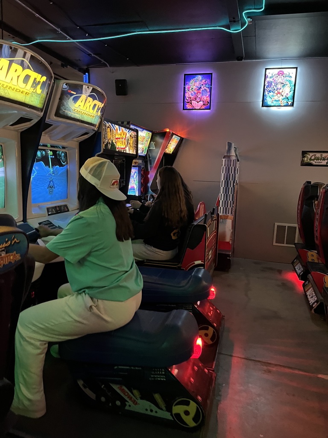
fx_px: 328
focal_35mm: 26
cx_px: 164
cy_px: 219
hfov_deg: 53.1
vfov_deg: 67.3
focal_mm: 5.1
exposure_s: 1/30
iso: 800
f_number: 1.6
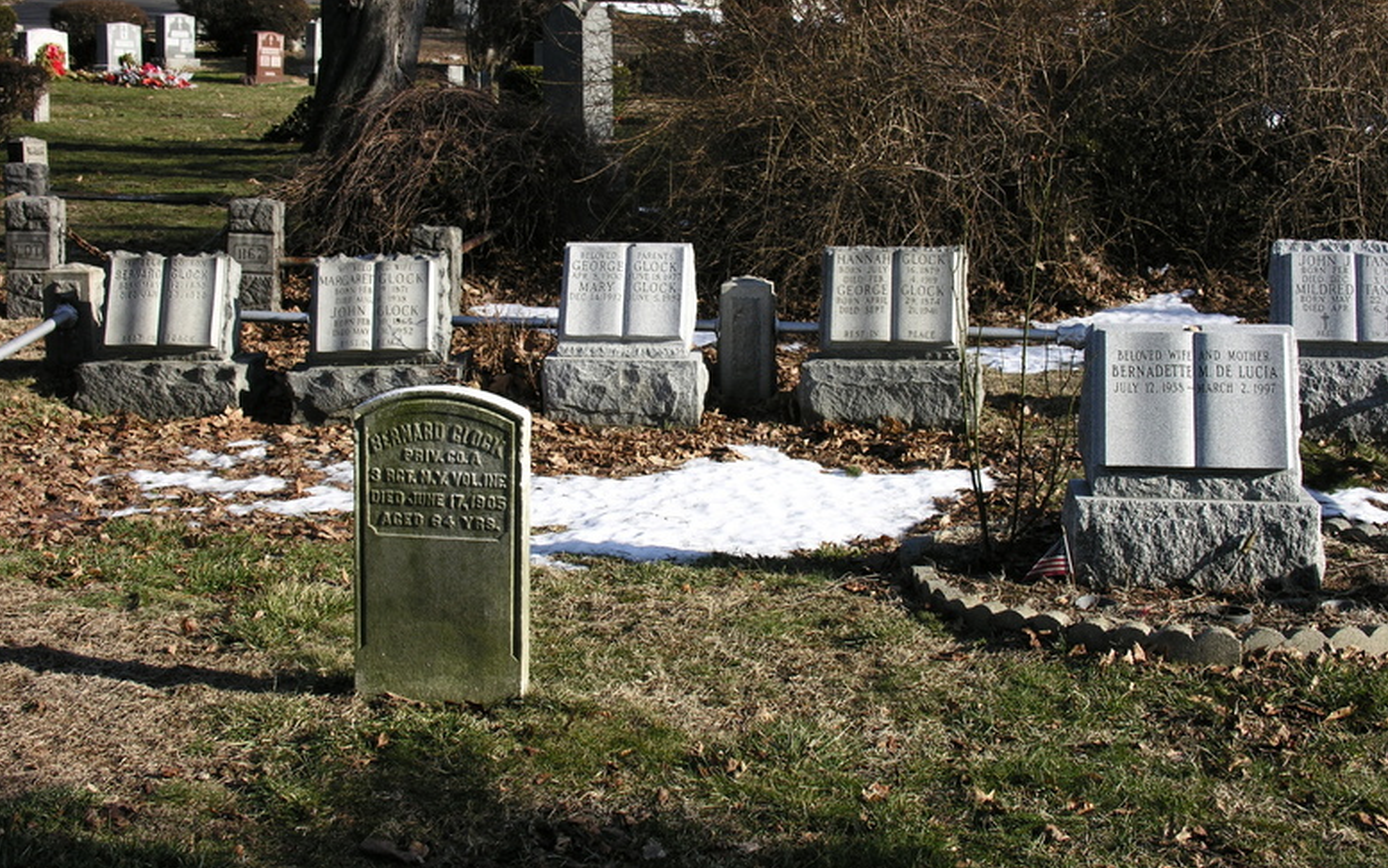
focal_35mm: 54
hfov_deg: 37.5
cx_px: 690
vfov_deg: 24.0
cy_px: 409
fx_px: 2043
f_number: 7
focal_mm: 12.7
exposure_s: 1/138
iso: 50
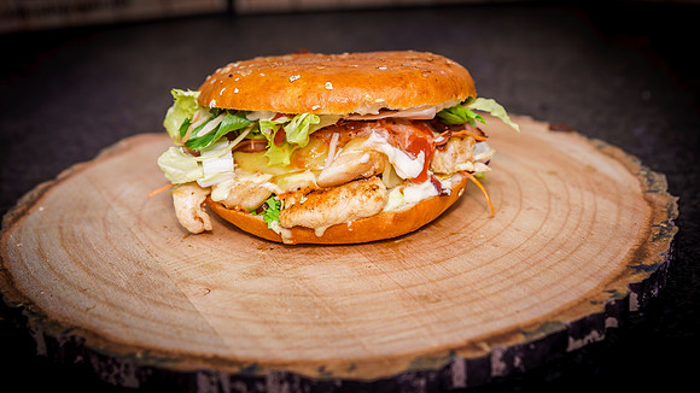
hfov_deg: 22.7
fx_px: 1742
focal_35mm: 94
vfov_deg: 12.9
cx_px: 347
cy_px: 152
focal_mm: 70
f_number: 4
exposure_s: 1/250
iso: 100
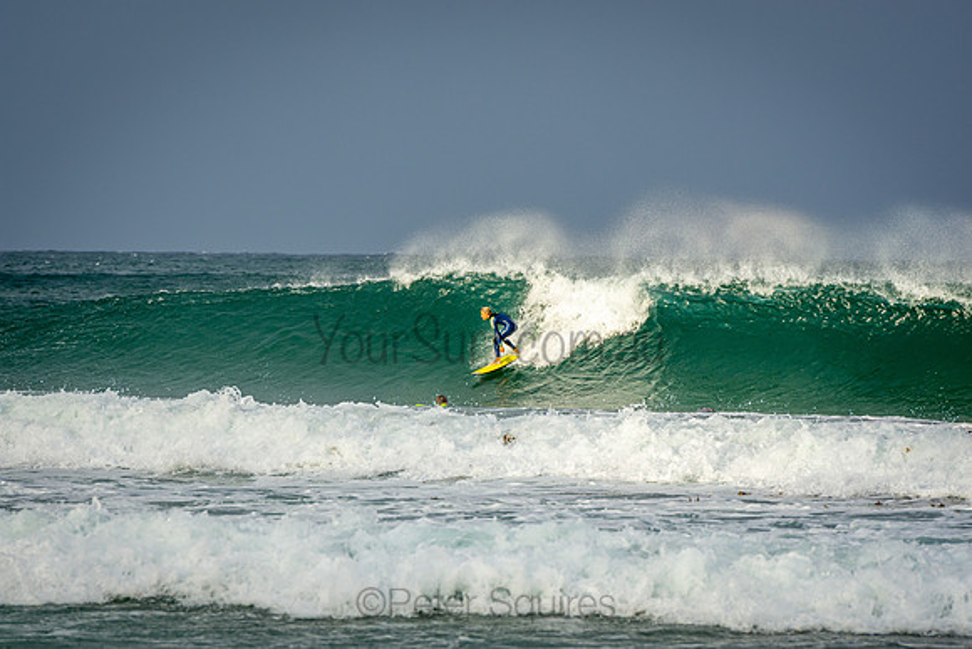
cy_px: 324
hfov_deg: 6.9
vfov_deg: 4.6
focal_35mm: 300
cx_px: 486
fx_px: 8102
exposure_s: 1/640
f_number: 5.6
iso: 200
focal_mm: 200
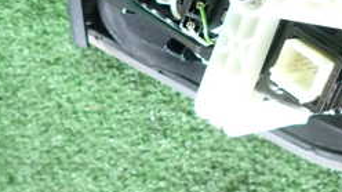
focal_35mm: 66
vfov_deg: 16.8
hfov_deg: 30.5
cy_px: -84
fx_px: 598
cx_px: 310
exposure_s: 1/50
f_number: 2
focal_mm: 4.5
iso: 200
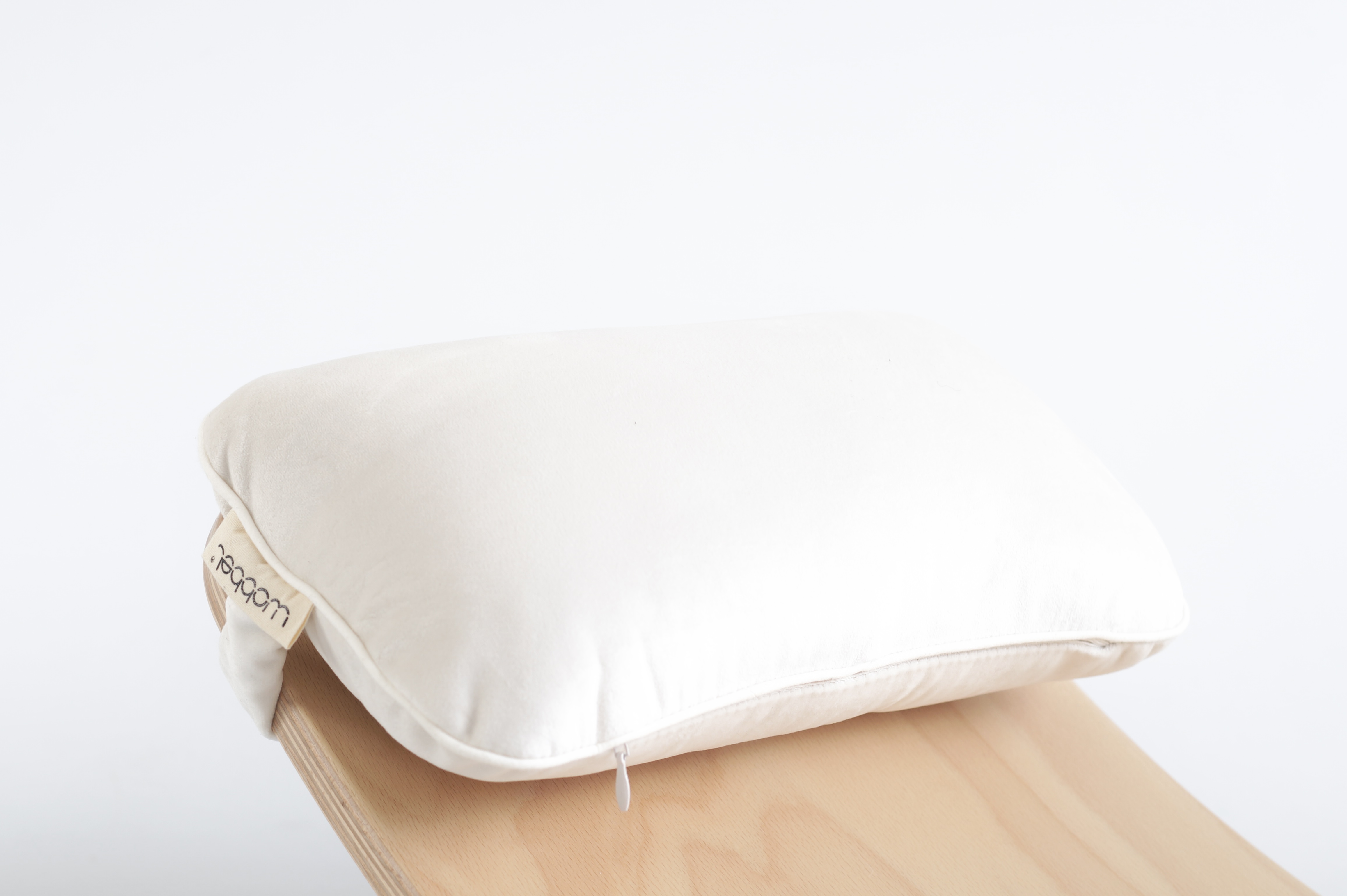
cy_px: 448
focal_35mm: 52
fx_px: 1963
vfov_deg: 25.7
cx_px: 674
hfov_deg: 37.9
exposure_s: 1/6
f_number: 4.5
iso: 100
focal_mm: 35
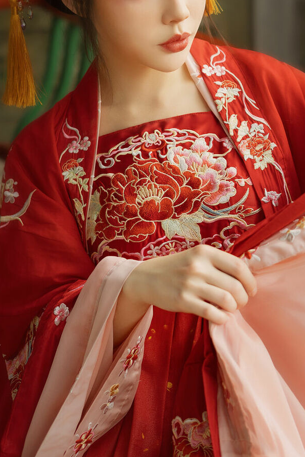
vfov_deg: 22.7
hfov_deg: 15.5
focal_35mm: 88
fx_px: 1118
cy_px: 80
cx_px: 217
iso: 100
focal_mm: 50
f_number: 2.8
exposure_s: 1/125
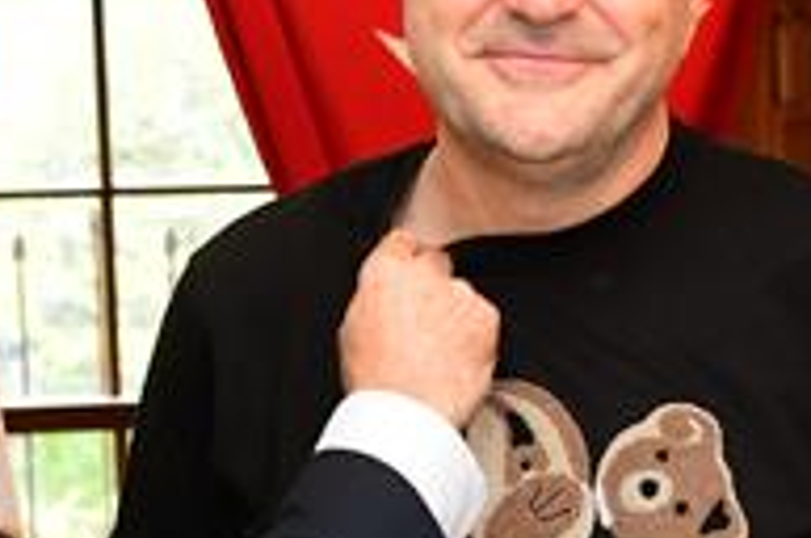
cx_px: 618
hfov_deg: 11.0
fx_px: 4206
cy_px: 540
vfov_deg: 7.3
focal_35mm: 187
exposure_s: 1/60
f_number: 8
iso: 5000
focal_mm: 45
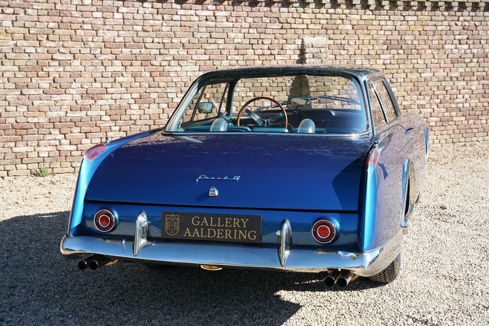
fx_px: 765
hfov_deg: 35.5
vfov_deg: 24.1
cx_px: 244
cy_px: 163
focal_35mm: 56
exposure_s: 1/60
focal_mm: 56.3
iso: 100
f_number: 6.3
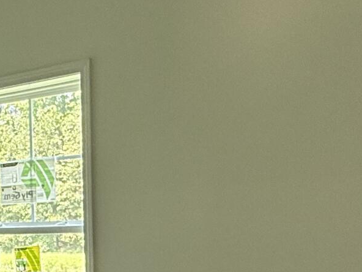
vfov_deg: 20.0
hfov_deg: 24.9
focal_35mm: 71
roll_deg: +2.3
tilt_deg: -5.3
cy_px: 285
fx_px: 742
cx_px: -64
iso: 125
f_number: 2.2
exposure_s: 1/99
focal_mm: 2.22
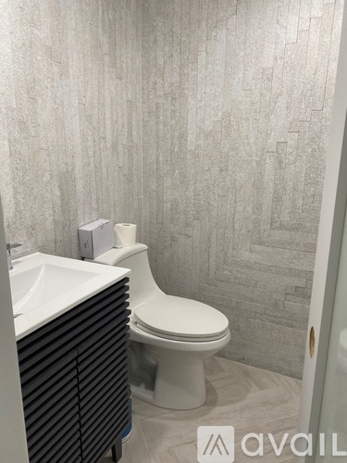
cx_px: 174
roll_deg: -1.1
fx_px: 348
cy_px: 232
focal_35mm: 26
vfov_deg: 67.3
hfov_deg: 53.1
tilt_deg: -13.7
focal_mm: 4.25
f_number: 1.8
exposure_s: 1/120
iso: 100
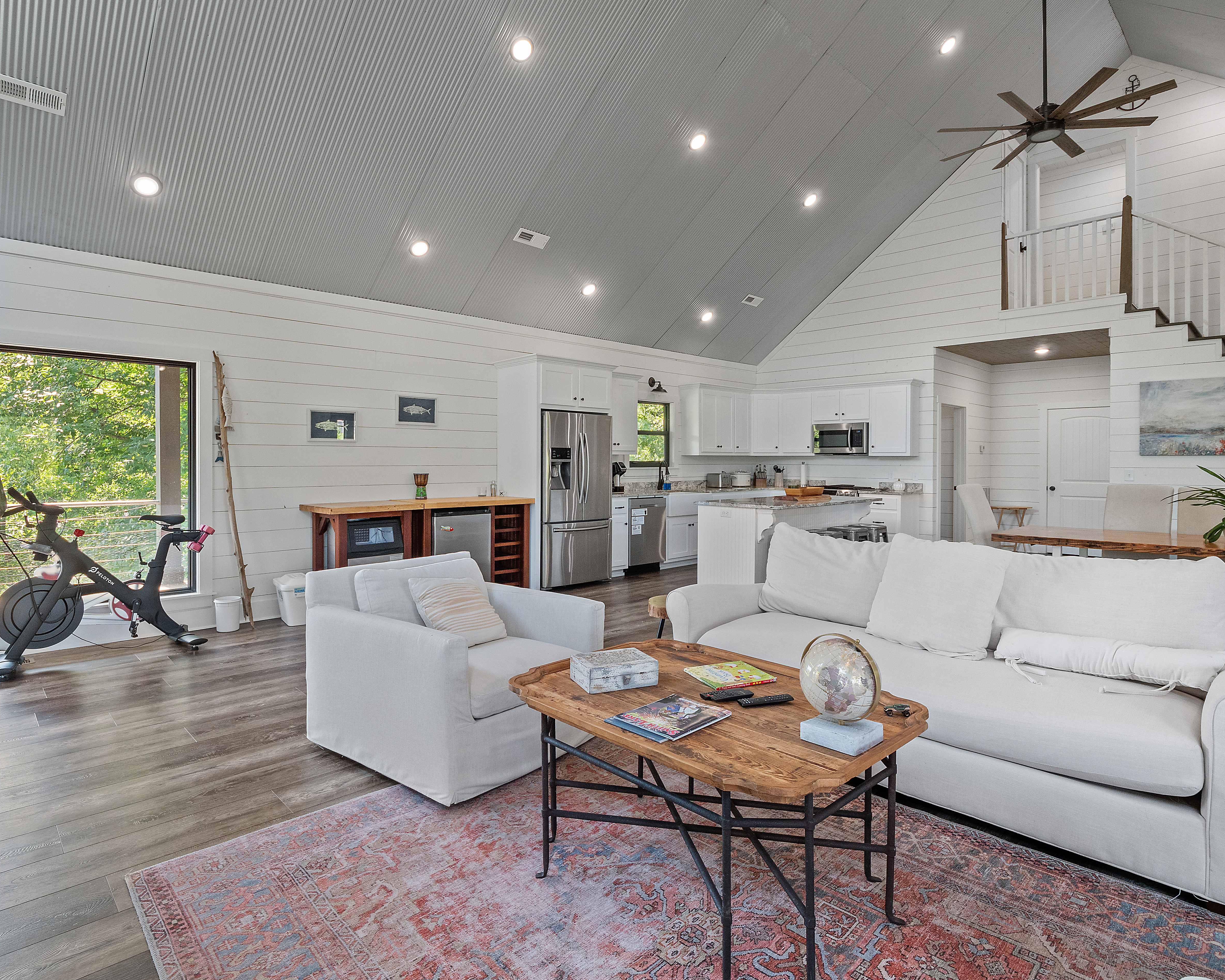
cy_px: 487
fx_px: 616
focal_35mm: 17
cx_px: 602
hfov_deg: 89.6
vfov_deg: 77.0
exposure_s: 1/20
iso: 400
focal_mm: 8
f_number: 5.6
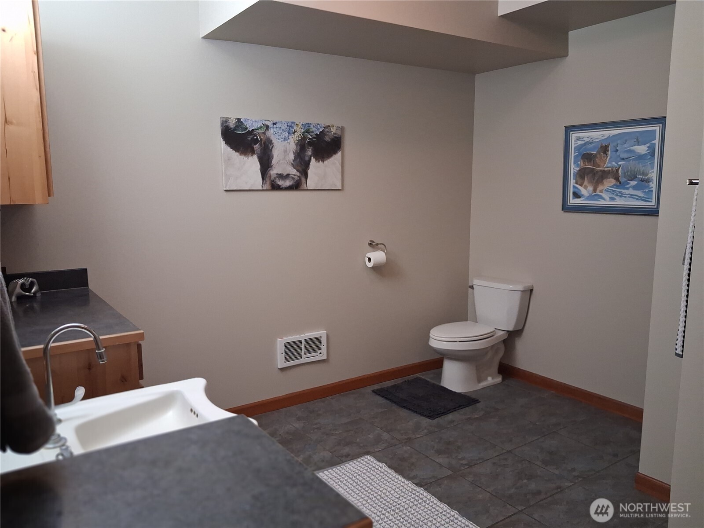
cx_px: 352
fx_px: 549
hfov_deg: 65.3
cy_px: 264
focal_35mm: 27
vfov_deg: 51.4
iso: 400
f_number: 1.8
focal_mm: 4
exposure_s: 1/50
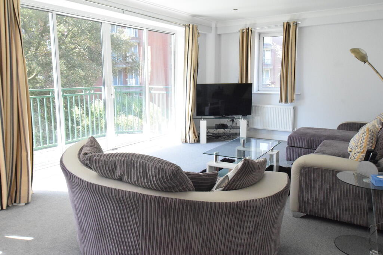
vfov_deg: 43.6
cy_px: 128
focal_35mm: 30
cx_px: 192
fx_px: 319
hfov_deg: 61.9
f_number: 9
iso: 6400
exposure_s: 1/320
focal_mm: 20
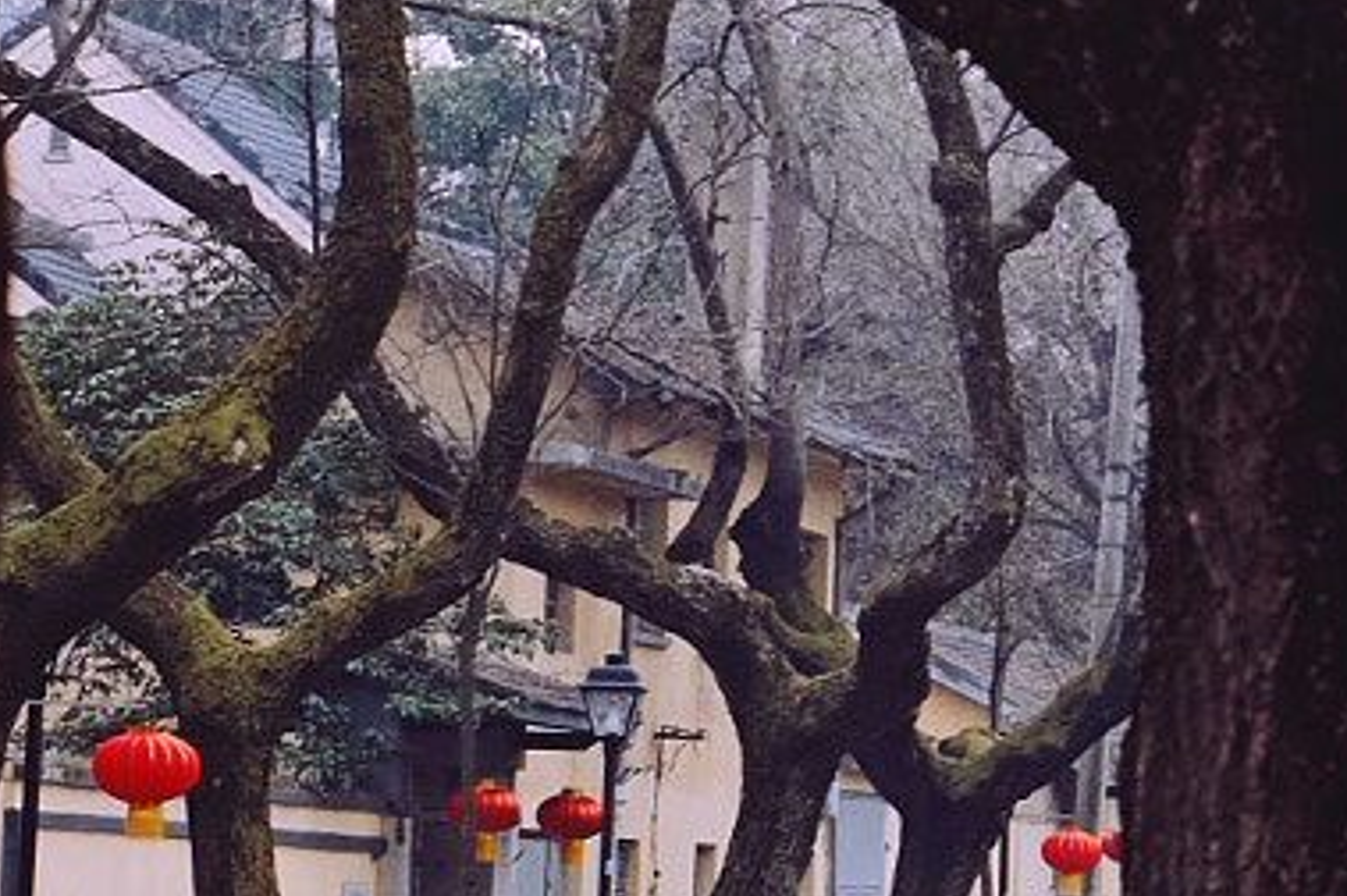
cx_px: 2420
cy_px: 382
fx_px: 8374
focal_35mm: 224
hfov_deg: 8.8
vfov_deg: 6.1
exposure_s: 1/160
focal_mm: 35
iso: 400
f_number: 3.2
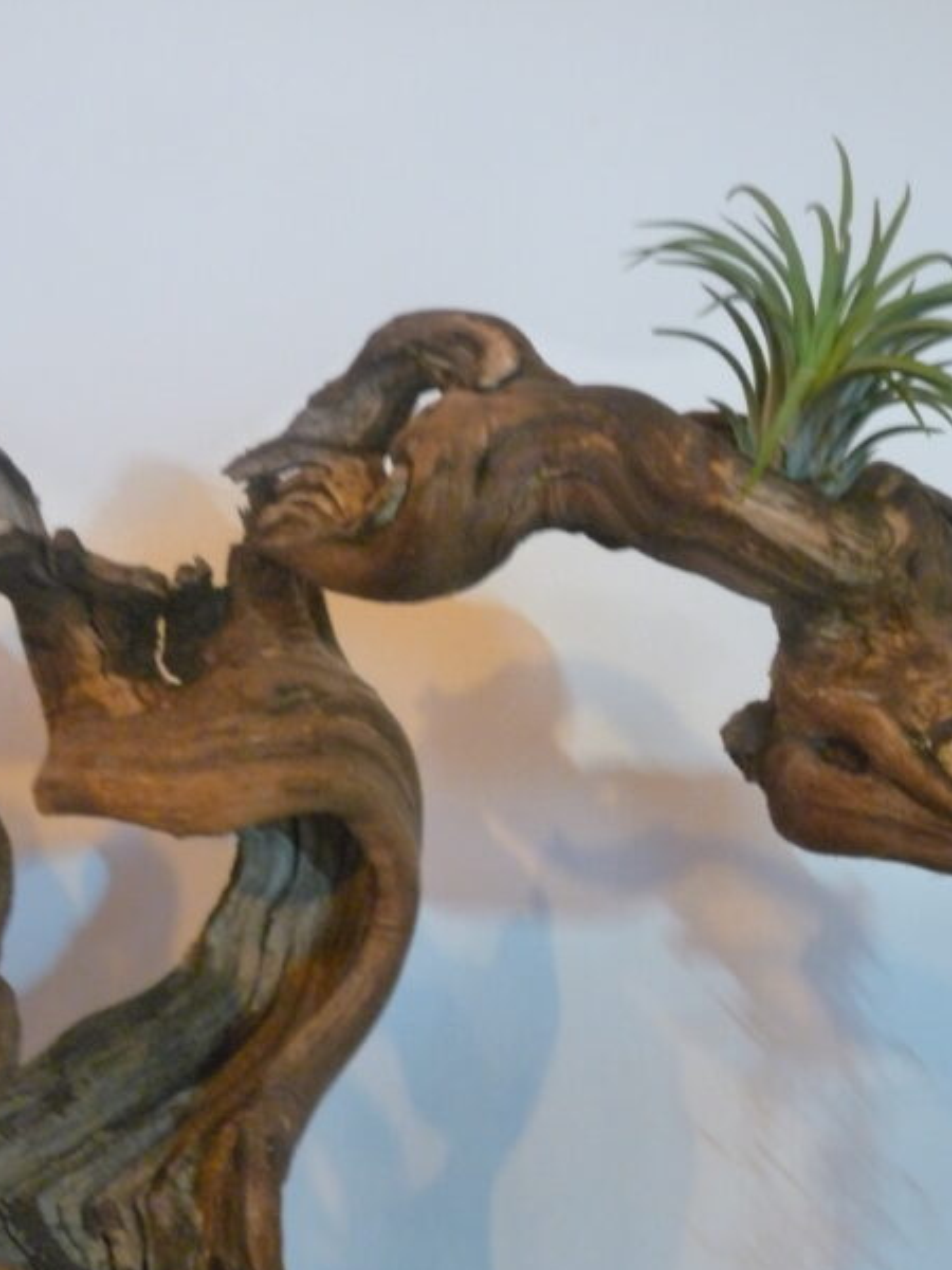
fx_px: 1320
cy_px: 620
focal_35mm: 36
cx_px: 440
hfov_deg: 39.6
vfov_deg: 51.3
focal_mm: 4.8
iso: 800
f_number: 2.8
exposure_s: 1/15
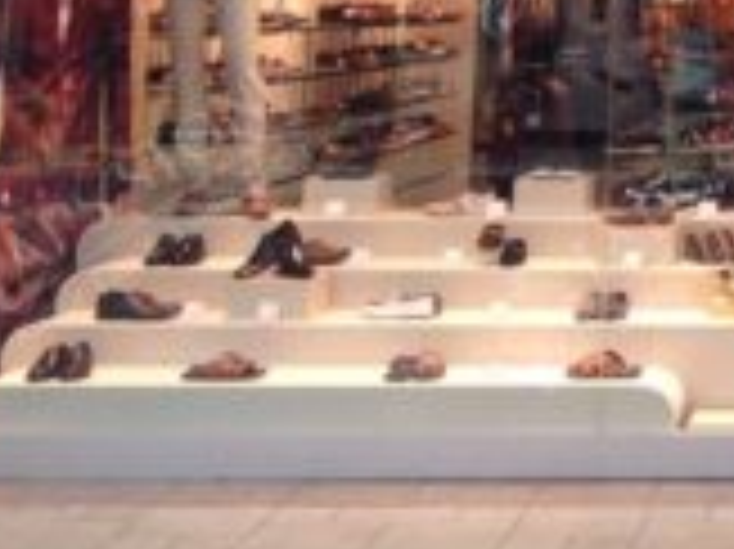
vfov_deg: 12.9
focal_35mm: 108
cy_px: -306
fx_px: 2288
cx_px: 925
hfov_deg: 17.2
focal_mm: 4.12
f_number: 2.4
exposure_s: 1/60
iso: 64
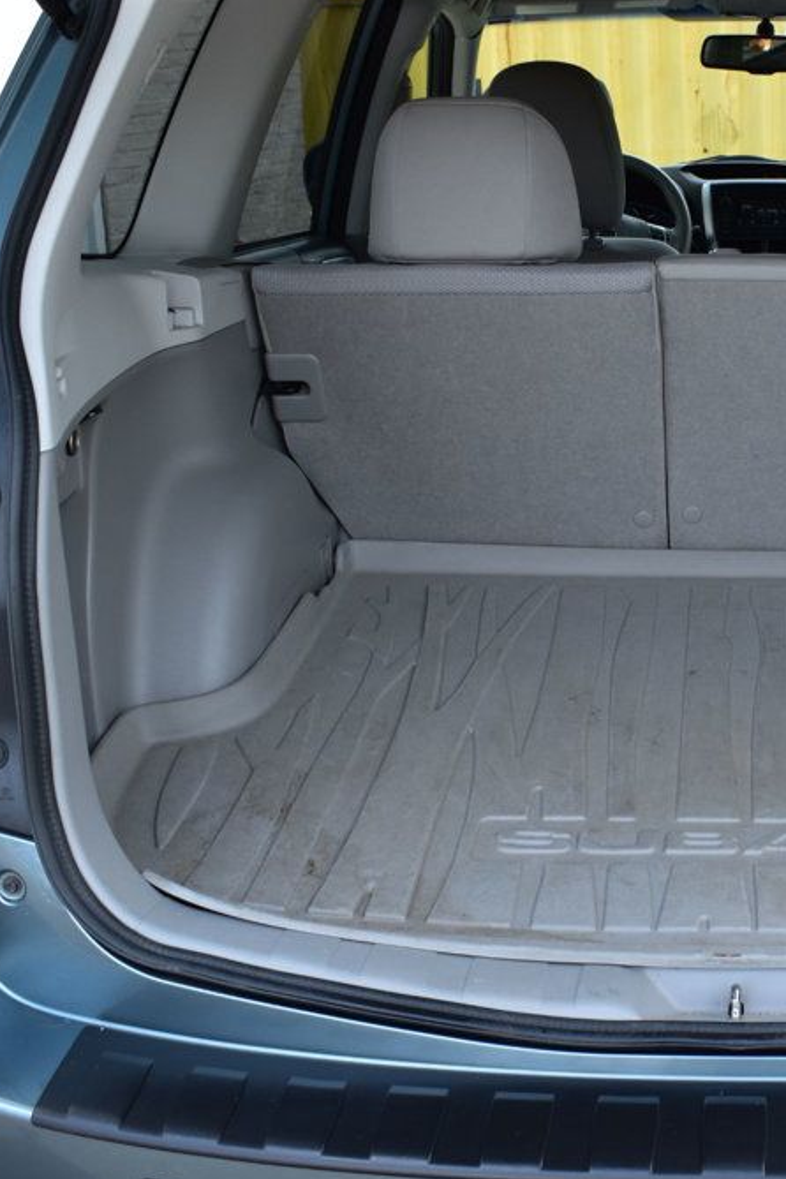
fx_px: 1728
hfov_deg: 24.7
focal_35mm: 53
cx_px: 733
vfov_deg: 37.7
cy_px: 587
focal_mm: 23
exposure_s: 1/125
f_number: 9
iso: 400
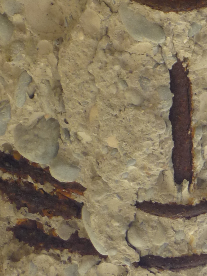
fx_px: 2169
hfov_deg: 5.5
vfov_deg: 7.3
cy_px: 112
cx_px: 150
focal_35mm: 272
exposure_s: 1/100
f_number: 4.6
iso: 160
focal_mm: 14.6
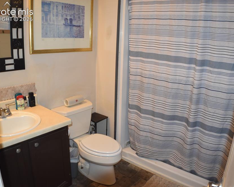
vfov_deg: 39.1
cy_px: 92
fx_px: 263
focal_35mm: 38
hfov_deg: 47.9
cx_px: 122
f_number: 3.8
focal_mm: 22
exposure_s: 1/60
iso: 800
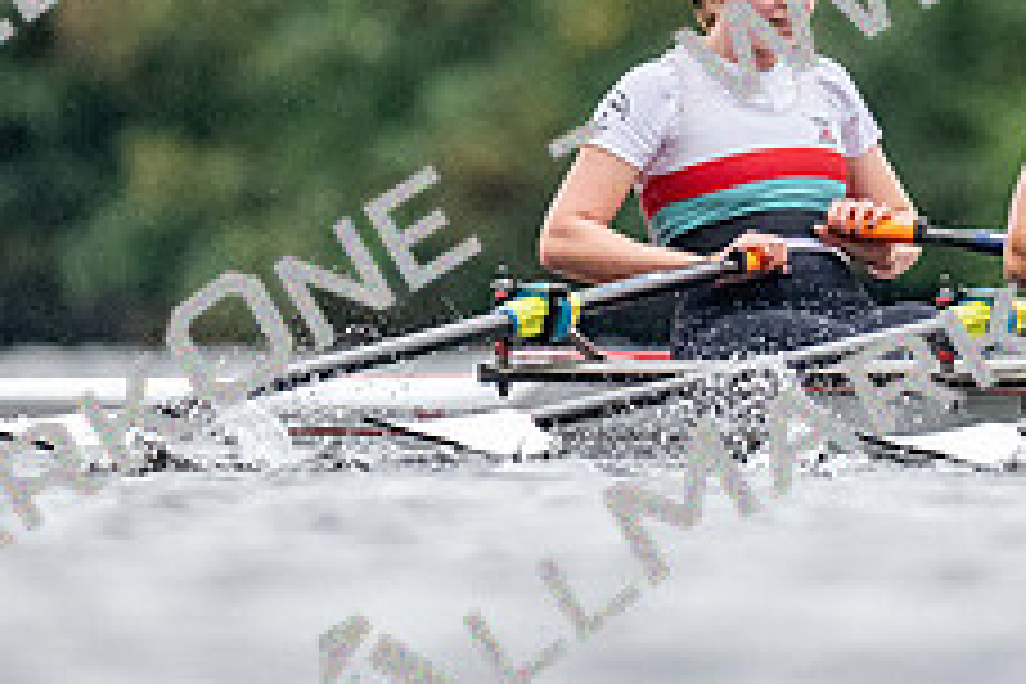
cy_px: 117
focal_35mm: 2288
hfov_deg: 0.9
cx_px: 1228
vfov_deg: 0.6
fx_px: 65203
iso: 3200
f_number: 4
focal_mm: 600
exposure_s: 1/2500
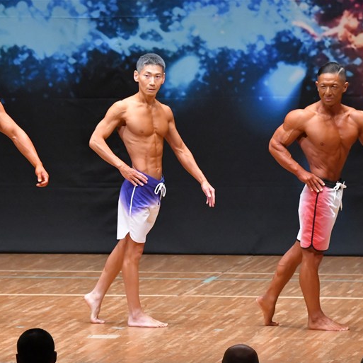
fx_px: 3880
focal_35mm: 327
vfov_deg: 5.4
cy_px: 182
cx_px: 136
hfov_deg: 5.4
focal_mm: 170
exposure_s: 1/400
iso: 8000
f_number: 5.6
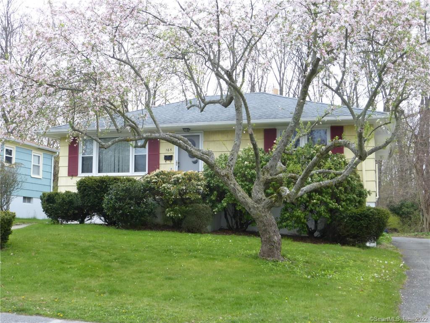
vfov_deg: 30.9
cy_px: 162
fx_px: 584
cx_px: 215
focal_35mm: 47
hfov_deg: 40.4
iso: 125
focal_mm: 8.5
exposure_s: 1/60
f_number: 4.2
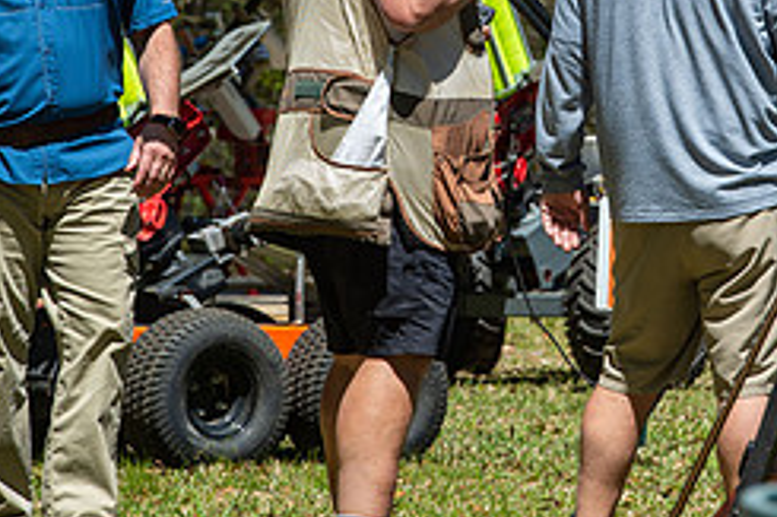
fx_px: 9706
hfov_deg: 4.6
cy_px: -44
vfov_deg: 3.0
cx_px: 606
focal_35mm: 450
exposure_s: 1/250
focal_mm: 190
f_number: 10
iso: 160
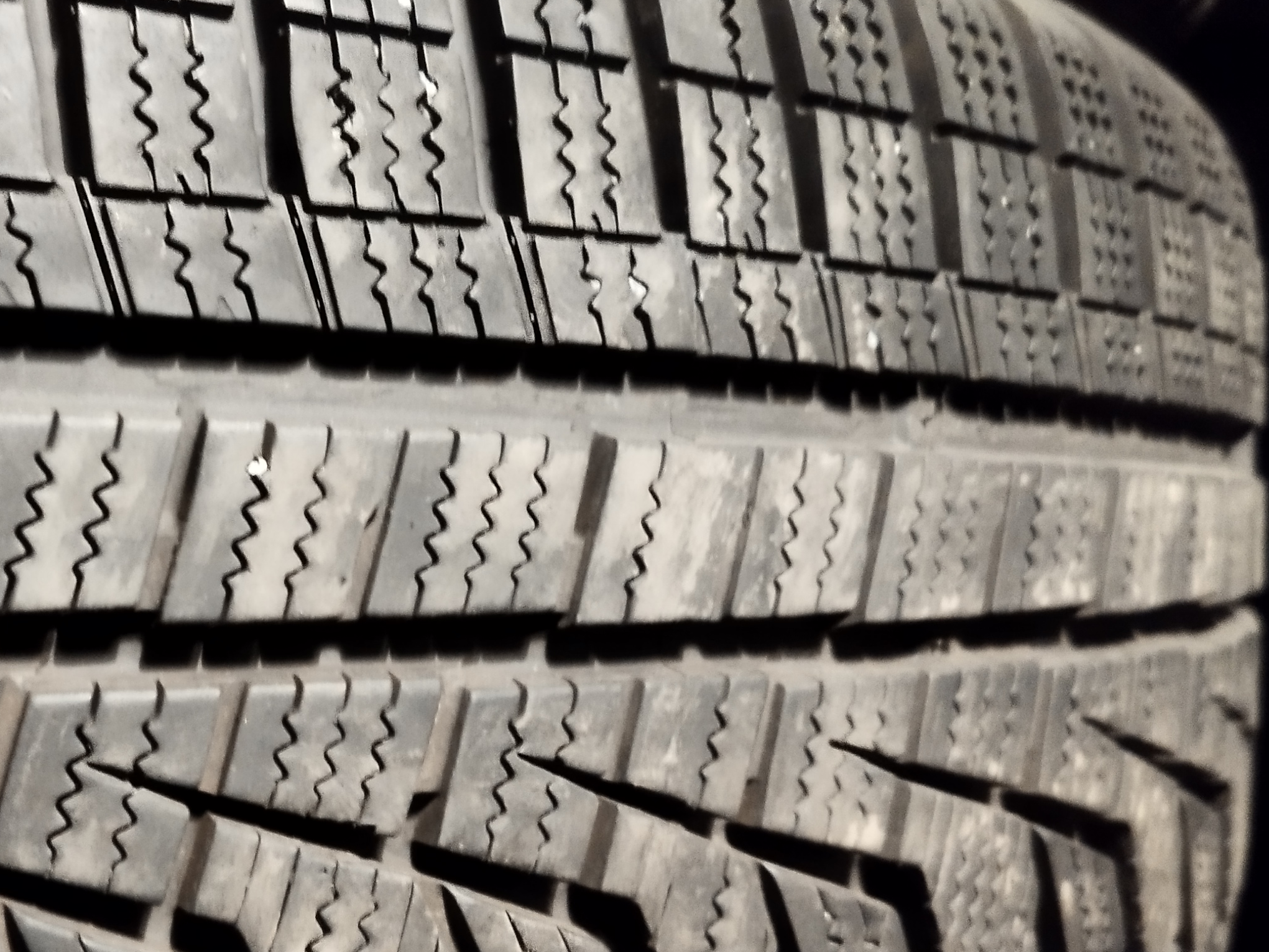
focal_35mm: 49
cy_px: 568
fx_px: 1796
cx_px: 356
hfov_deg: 38.2
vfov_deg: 29.6
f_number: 1.89
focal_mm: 5.95
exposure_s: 1/14.3
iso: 3620
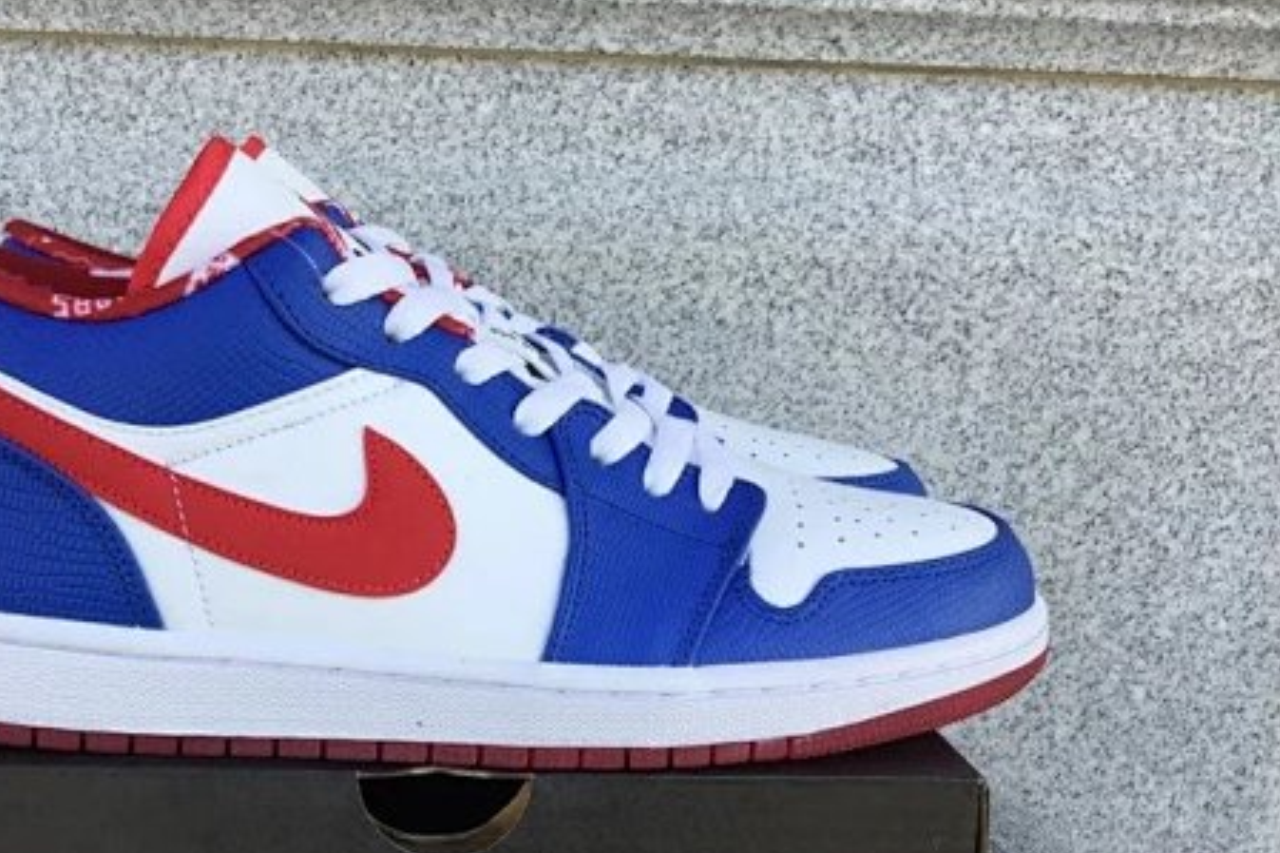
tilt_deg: -16.0
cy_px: 668
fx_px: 1635
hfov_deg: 42.1
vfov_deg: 28.7
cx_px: 419
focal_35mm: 46
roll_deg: -1.4
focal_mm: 3.3
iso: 25
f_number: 2.4
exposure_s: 1/163
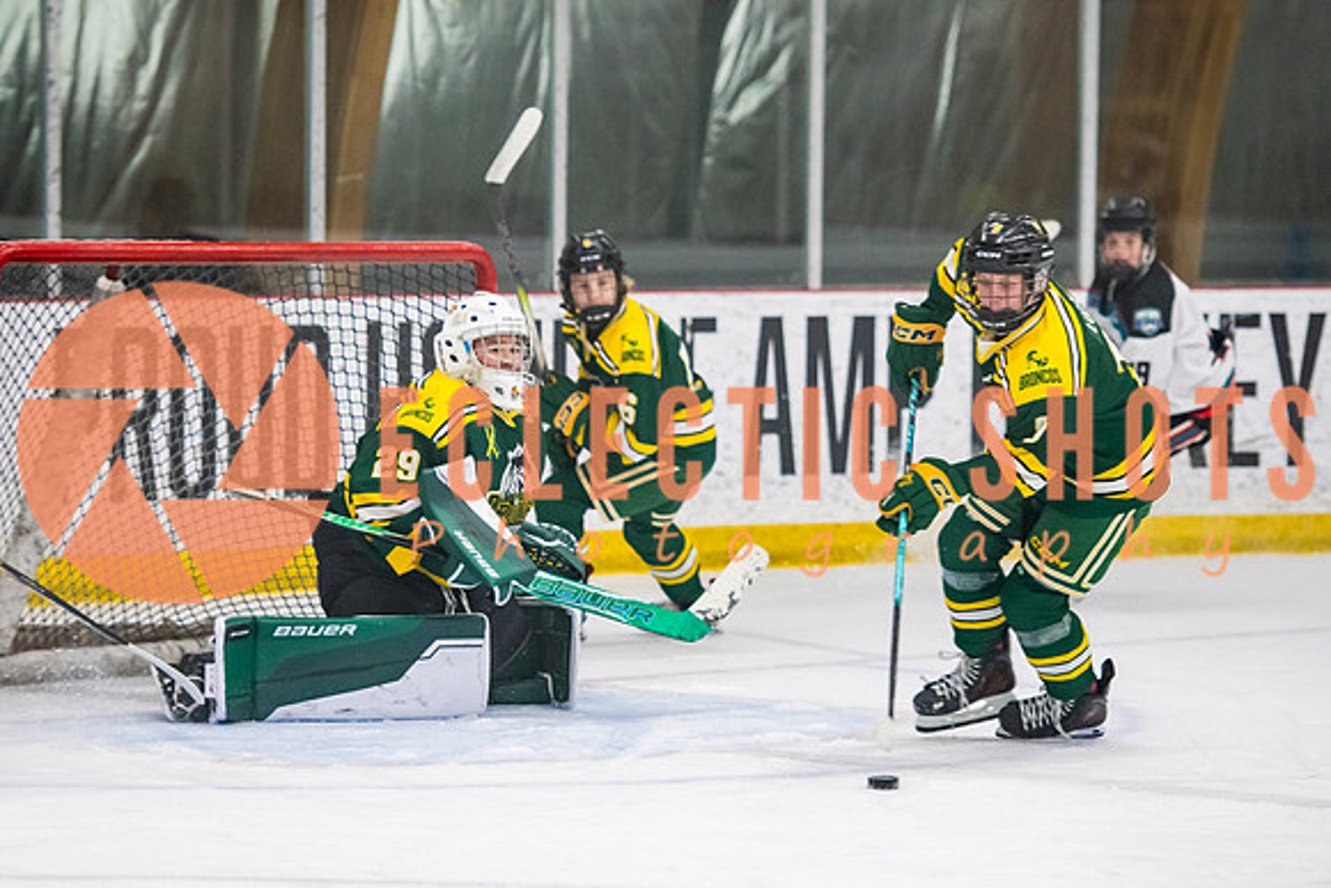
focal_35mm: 191
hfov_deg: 10.7
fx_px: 7076
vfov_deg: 7.2
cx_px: 544
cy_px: 482
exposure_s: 1/640
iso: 2500
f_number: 3.2
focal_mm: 135
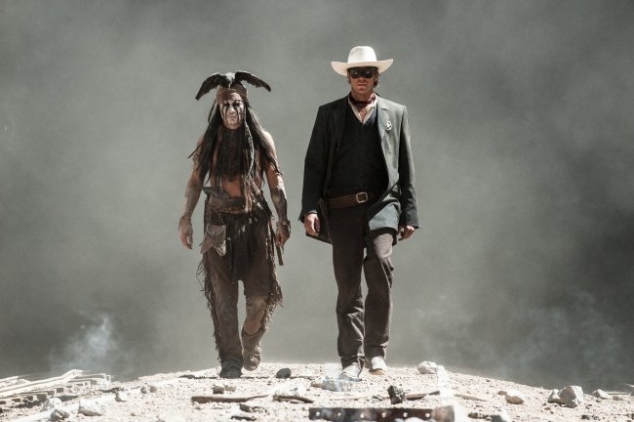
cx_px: 317
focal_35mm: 200
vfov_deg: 6.9
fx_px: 3519
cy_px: 211
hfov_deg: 10.3
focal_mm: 200
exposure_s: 1/500
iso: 500
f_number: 11
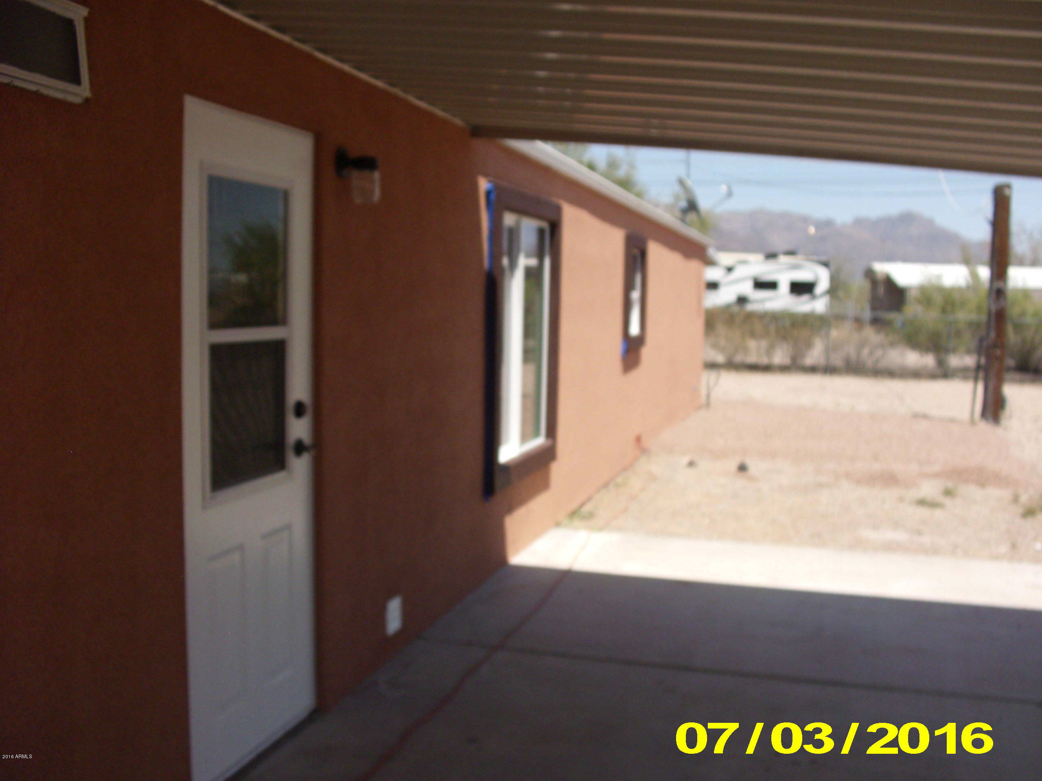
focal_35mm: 38
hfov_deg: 49.0
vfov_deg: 37.7
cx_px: 521
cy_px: 390
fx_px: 1144
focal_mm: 6.3
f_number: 7.8
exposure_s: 1/239
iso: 125
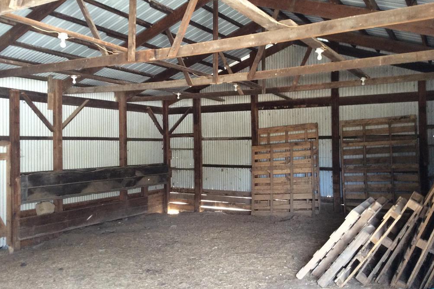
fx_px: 410
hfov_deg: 55.8
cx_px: 215
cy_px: 136
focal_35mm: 34
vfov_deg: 38.8
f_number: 2.4
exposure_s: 1/24
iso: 125
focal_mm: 3.3
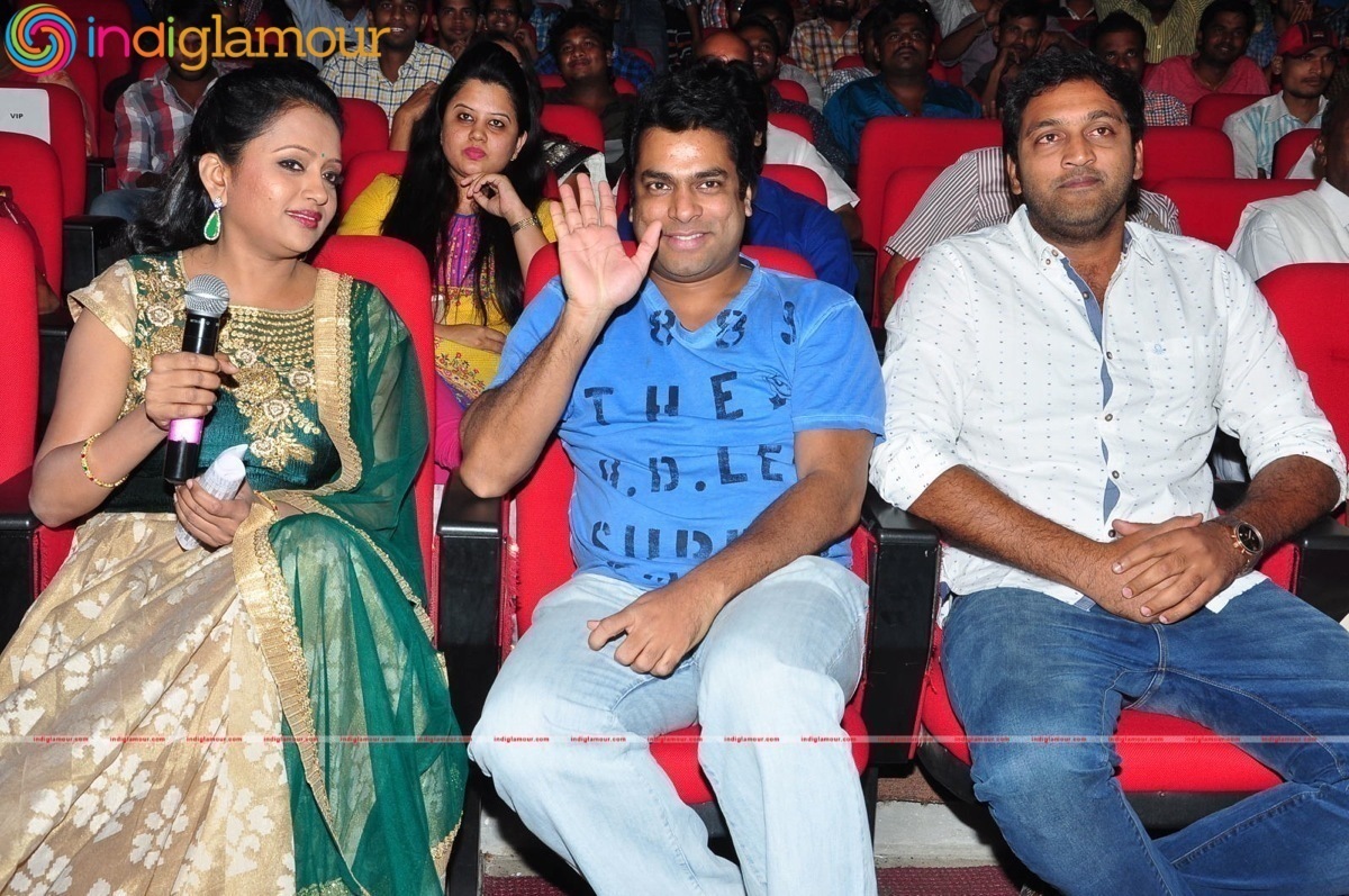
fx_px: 1572
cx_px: 674
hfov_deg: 46.4
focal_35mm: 42
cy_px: 448
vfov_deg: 31.8
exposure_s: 1/125
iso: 400
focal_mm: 28
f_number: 10
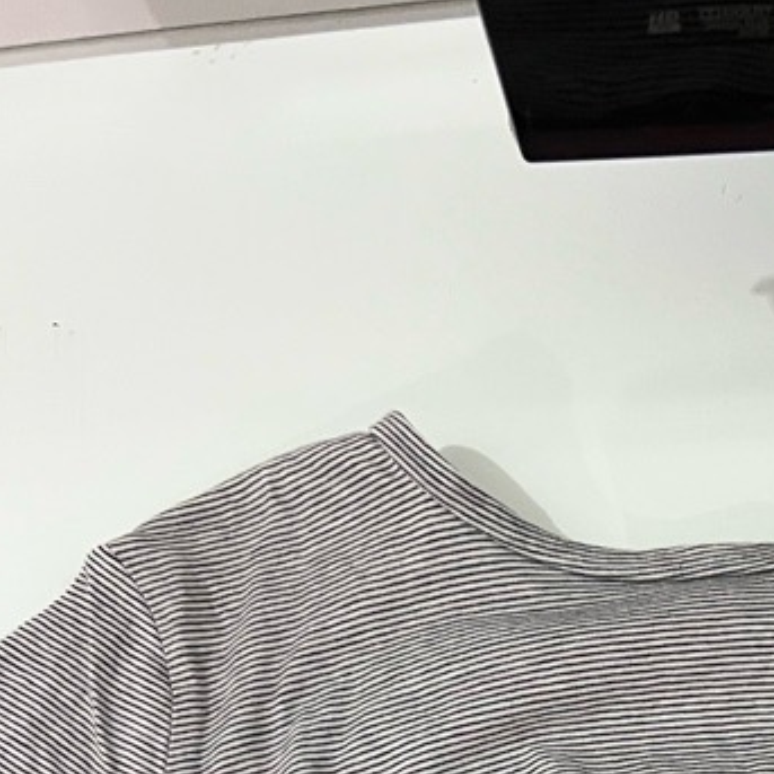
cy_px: 1049
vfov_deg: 22.5
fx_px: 1695
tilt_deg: -75.9
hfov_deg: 24.7
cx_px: 747
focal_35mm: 67
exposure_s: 1/60
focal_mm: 5.7
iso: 400
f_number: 1.5
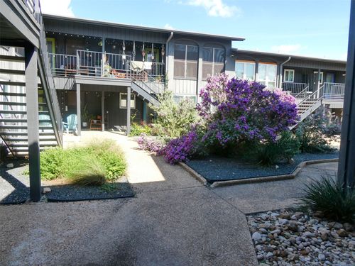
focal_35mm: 24
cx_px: 178
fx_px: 246
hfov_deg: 71.6
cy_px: 133
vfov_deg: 56.8
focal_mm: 4.3
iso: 80
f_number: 3.3
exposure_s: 1/320
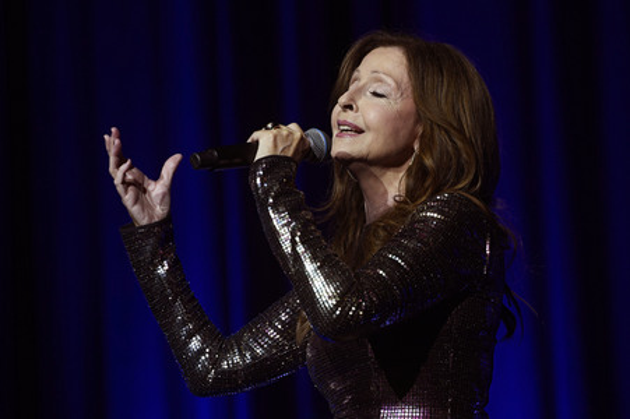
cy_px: 210
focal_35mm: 195
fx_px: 3410
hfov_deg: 10.6
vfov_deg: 7.0
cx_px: 315
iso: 1250
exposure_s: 1/640
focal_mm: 195
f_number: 5.6
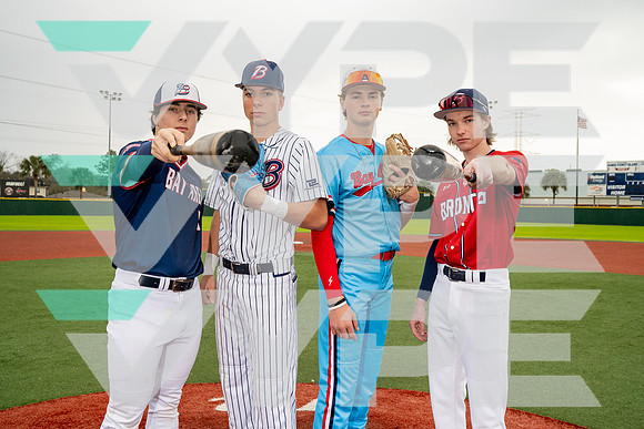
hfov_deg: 54.4
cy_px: 214
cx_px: 322
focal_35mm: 35
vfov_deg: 37.9
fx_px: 626
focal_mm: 35
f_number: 6.3
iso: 320
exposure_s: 1/250
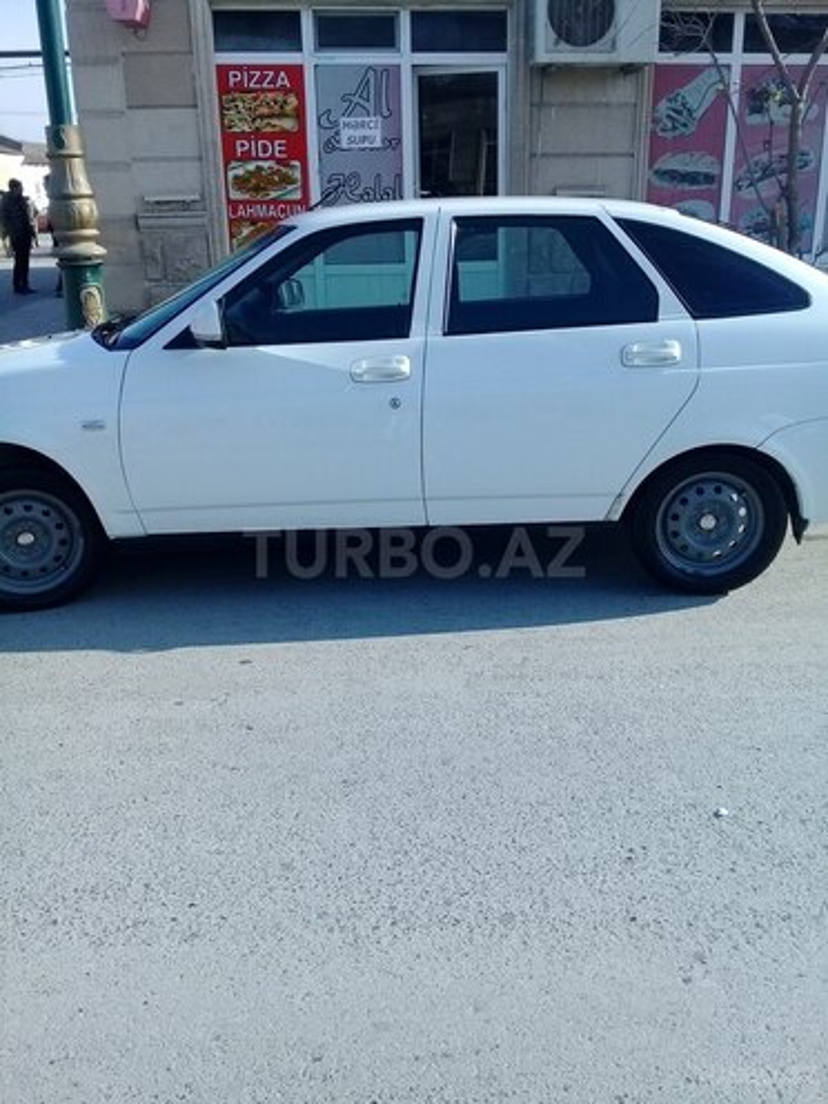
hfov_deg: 45.4
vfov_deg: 58.4
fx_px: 989
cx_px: 414
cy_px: 552
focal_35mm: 31
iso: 64
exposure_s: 1/928
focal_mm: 3.3
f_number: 2.2
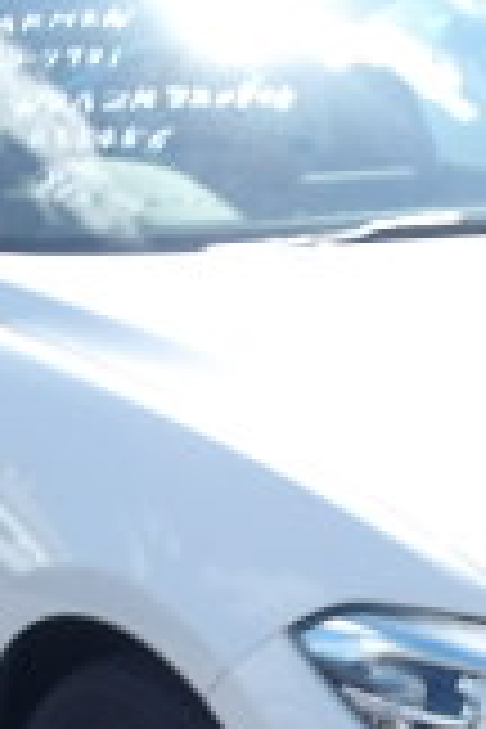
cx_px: 324
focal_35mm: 111
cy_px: 819
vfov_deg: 17.7
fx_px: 2248
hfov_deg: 12.3
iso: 100
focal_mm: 4.9
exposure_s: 1/60
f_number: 10.4
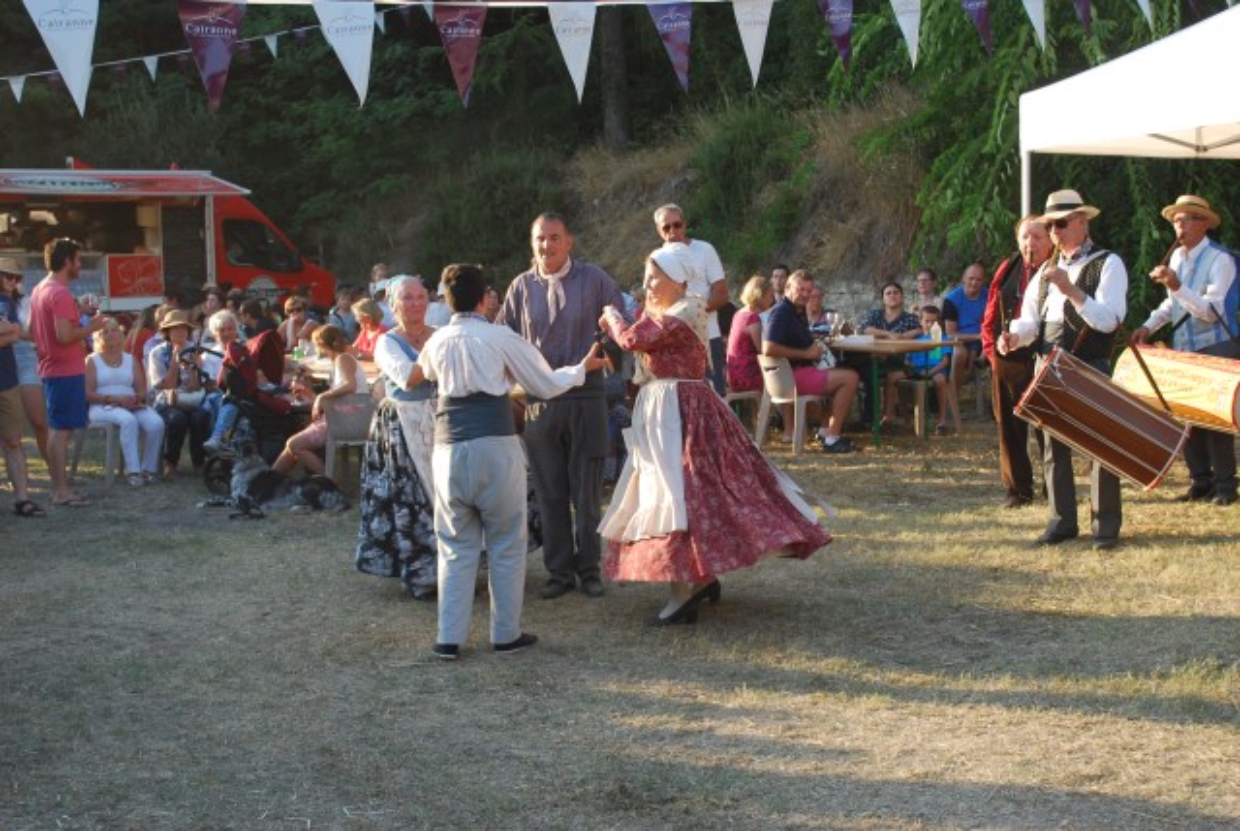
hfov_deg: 41.1
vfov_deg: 28.2
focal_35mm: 48
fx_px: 1656
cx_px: 620
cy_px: 416
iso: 180
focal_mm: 32
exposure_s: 1/125
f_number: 5.6
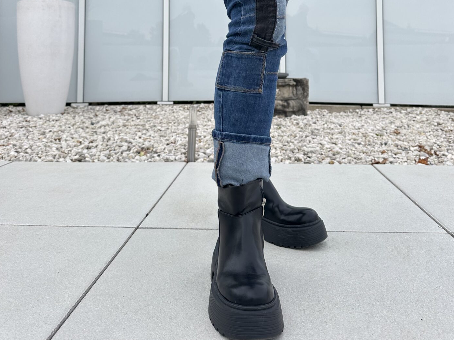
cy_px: 38
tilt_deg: +0.7
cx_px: 231
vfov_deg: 40.0
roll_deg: -1.0
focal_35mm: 33
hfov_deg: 55.4
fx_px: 433
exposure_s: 1/1019
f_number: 1.78
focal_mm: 6.86
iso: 80
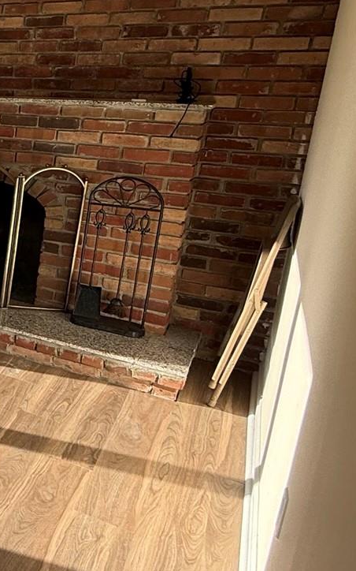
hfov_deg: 20.6
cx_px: -297
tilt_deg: -12.4
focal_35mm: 42
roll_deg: -0.7
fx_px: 653
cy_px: 208
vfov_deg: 46.7
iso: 50
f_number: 2.2
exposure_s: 1/259
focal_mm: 2.22
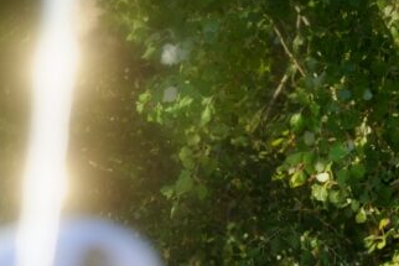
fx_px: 4601
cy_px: 302
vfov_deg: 3.3
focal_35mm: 415
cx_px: 377
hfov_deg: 5.0
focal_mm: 135
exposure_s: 1/250
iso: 200
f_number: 7.1
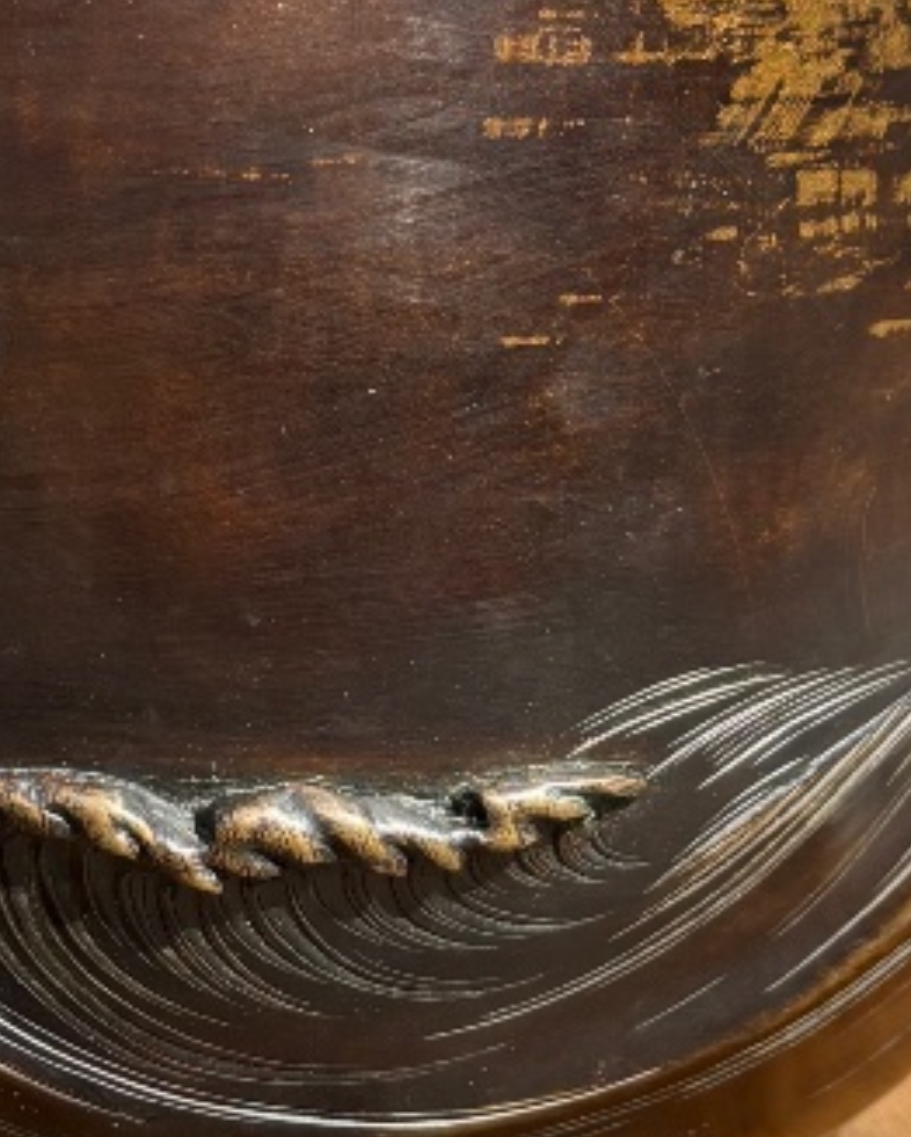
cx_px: 226
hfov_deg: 16.5
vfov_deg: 20.3
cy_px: 181
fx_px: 3131
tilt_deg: -4.5
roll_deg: -0.4
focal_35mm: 93
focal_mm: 5.96
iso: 50
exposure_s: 1/1543
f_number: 1.6
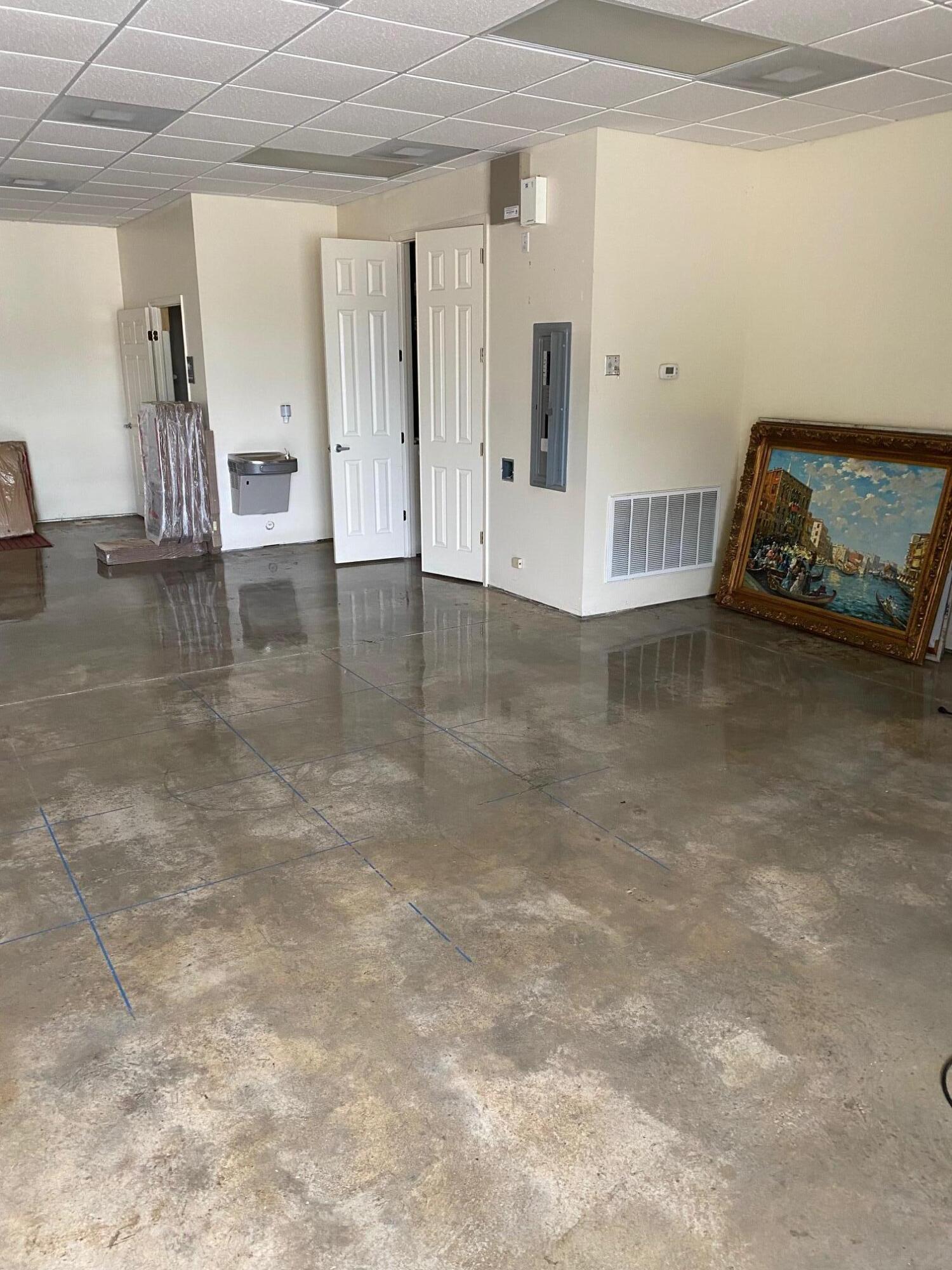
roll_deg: +0.0
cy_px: 635
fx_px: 953
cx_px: 476
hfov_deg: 53.1
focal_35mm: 26
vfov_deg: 67.3
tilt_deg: -16.3
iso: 200
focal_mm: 4.25
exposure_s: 1/60
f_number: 1.8
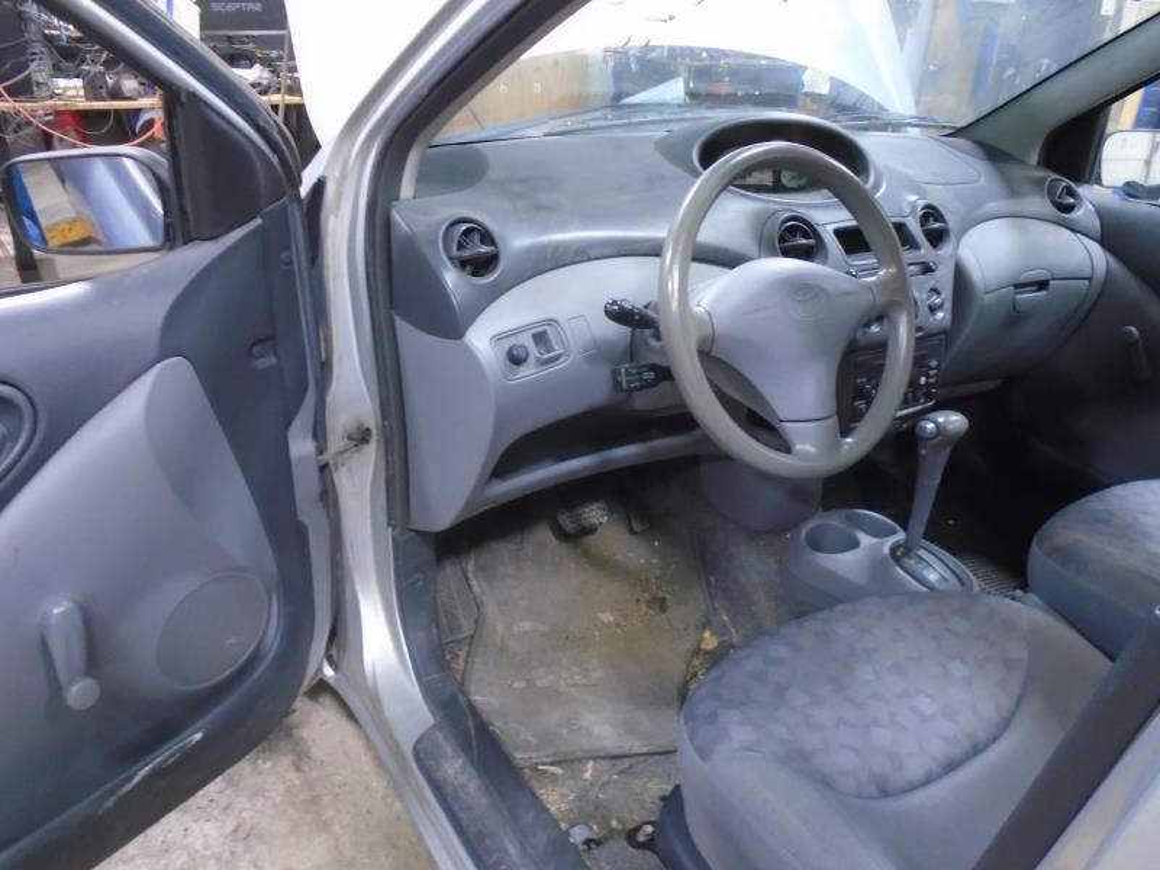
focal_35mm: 26
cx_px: 580
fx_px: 871
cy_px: 435
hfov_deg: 67.3
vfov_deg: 53.1
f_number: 3.2
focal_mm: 4.6
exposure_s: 1/8
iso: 400
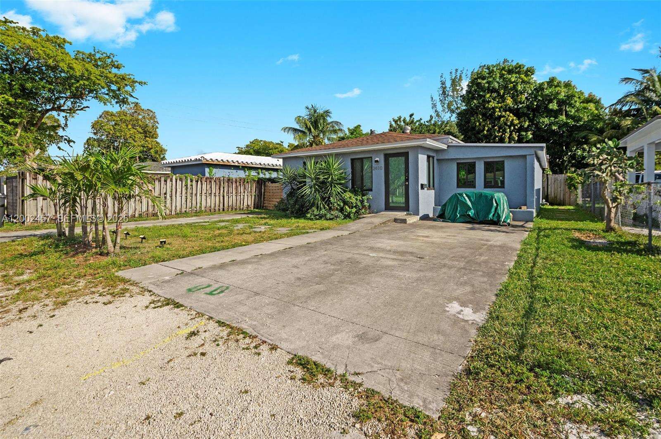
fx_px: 293
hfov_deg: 96.8
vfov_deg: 73.6
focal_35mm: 16
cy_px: 220
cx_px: 330
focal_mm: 16
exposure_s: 1/640
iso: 200
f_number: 8
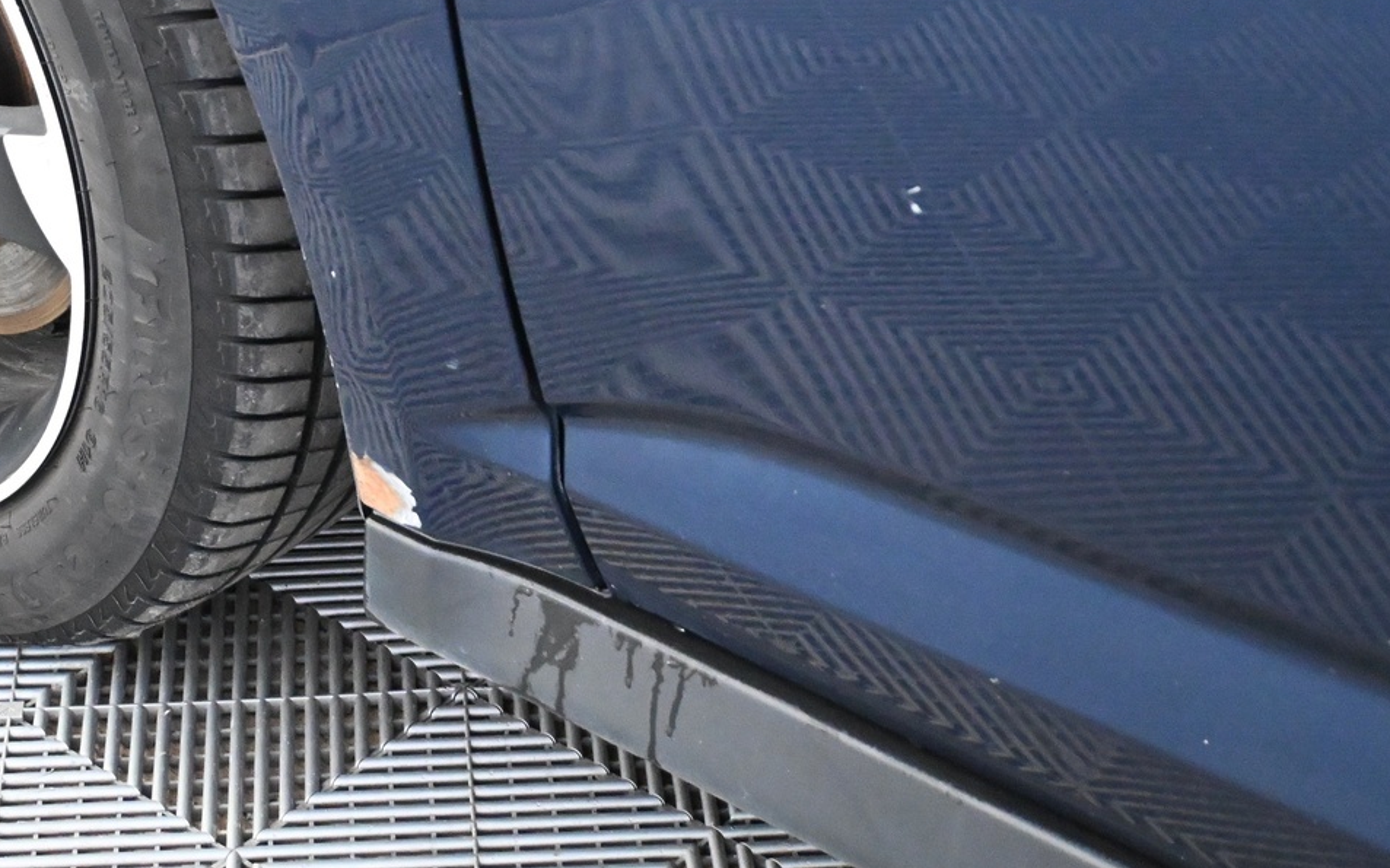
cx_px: 544
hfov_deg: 26.4
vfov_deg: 16.6
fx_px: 2954
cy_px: 235
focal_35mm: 78
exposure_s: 1/60
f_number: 4.8
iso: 8000
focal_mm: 30
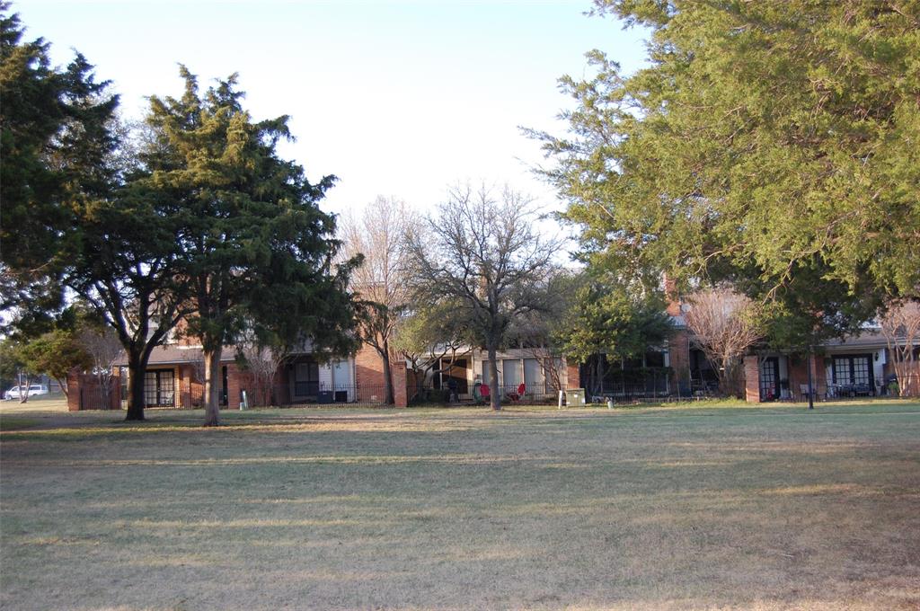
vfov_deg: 29.8
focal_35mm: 45
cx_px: 460
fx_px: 1149
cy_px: 306
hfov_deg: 43.7
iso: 400
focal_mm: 30
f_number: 4.5
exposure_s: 1/500
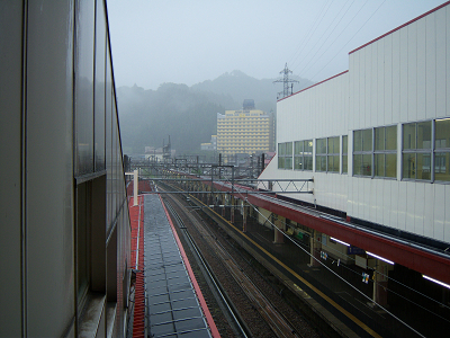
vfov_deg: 39.7
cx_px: 225
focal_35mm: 36
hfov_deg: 51.4
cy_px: 169
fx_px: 468
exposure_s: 1/80
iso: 80
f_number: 2.8
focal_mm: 7.5
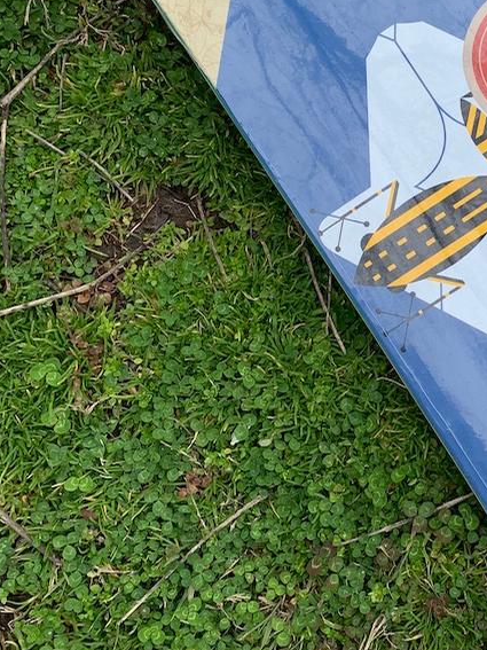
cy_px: 218
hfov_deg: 25.0
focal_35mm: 55
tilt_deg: -83.5
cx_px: 512
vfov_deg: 34.6
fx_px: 1032
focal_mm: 4.25
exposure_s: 1/829
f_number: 1.8
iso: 25
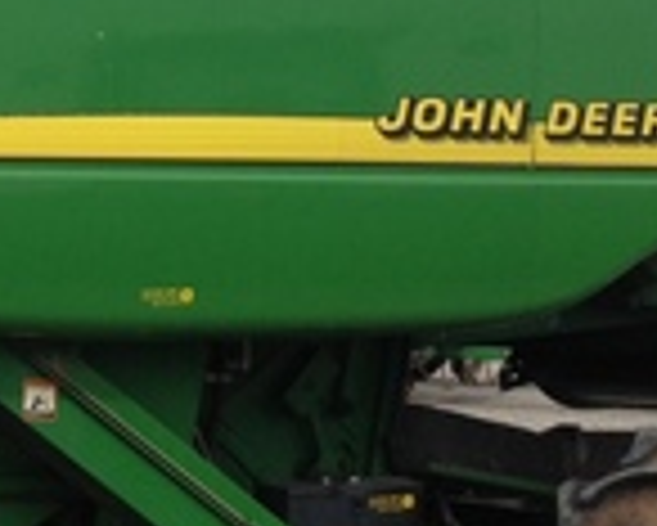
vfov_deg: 12.9
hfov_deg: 14.1
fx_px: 2335
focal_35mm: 120
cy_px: 189
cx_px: -544
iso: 50
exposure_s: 1/1232
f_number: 2.4
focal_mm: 4.13
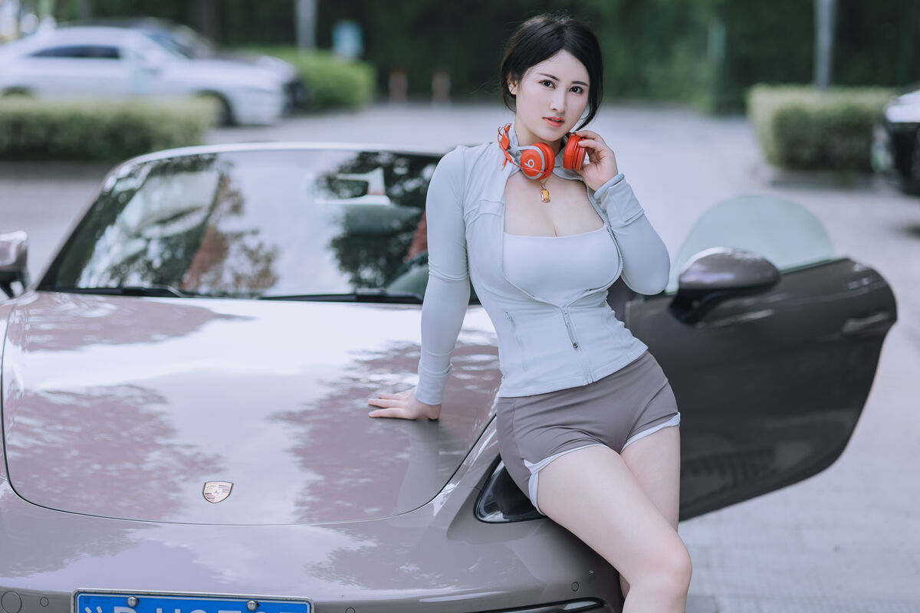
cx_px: 460
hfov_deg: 23.9
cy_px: 306
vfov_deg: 16.1
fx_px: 2172
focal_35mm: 85
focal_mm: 85
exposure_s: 1/500
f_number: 2
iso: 100
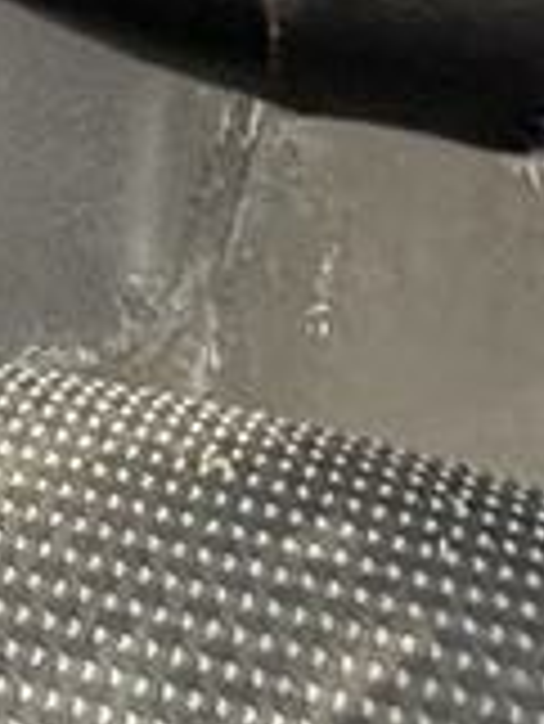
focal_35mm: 78
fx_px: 1632
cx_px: 405
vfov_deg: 15.9
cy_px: -913
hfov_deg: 18.8
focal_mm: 2.22
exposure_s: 1/139
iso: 100
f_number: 2.2
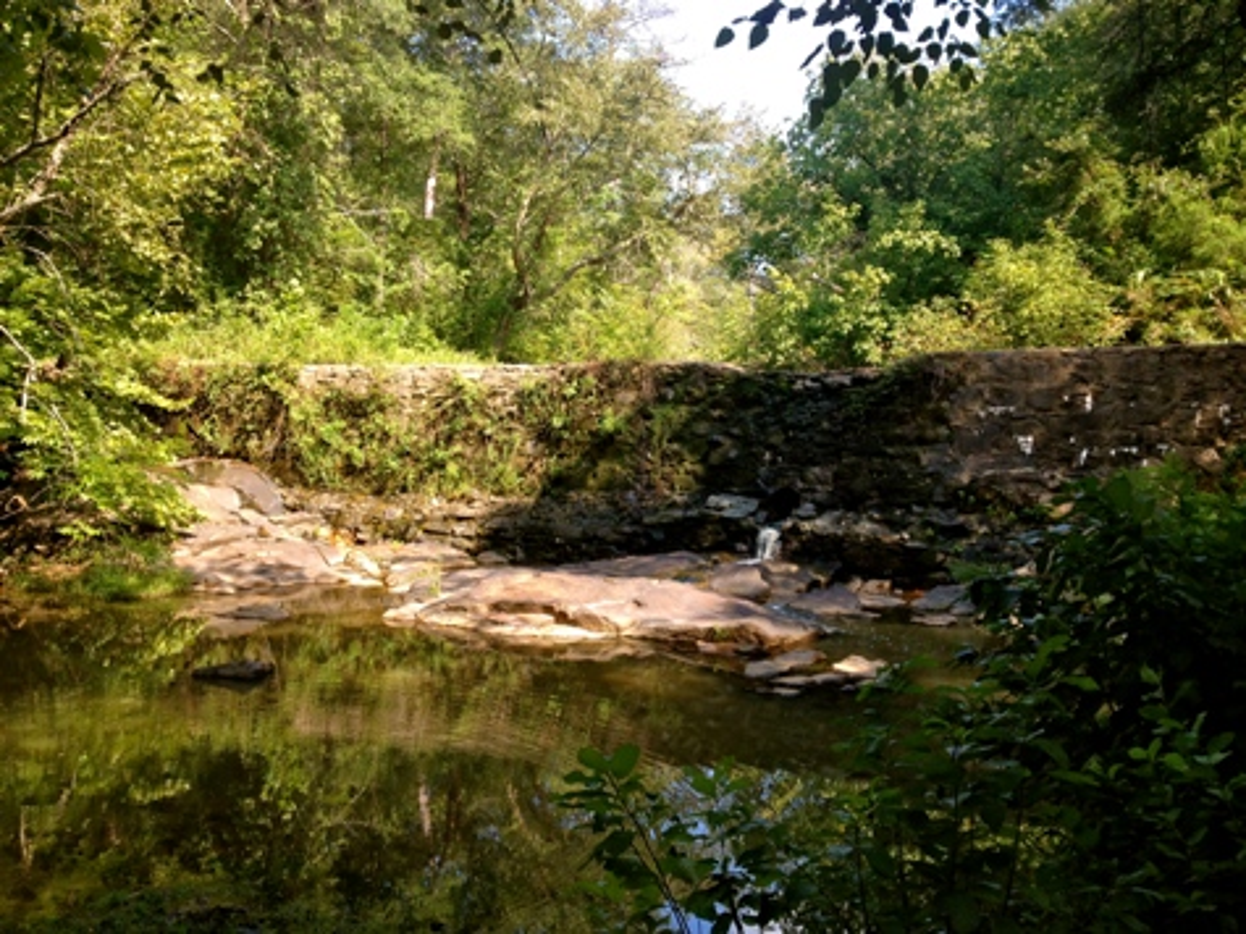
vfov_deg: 40.7
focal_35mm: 35
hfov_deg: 52.6
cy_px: 467
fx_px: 1260
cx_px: 623
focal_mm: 4.28
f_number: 2.4
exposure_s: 1/254
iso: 64
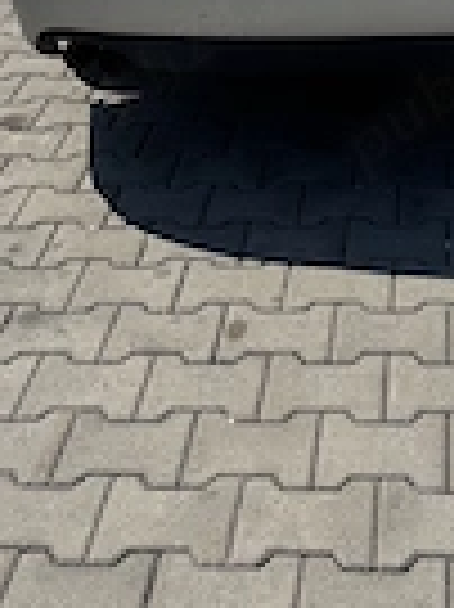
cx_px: 333
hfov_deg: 20.5
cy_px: -212
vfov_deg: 23.7
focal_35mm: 71
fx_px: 1244
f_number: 1.78
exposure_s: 1/7937
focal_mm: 6.76
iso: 80
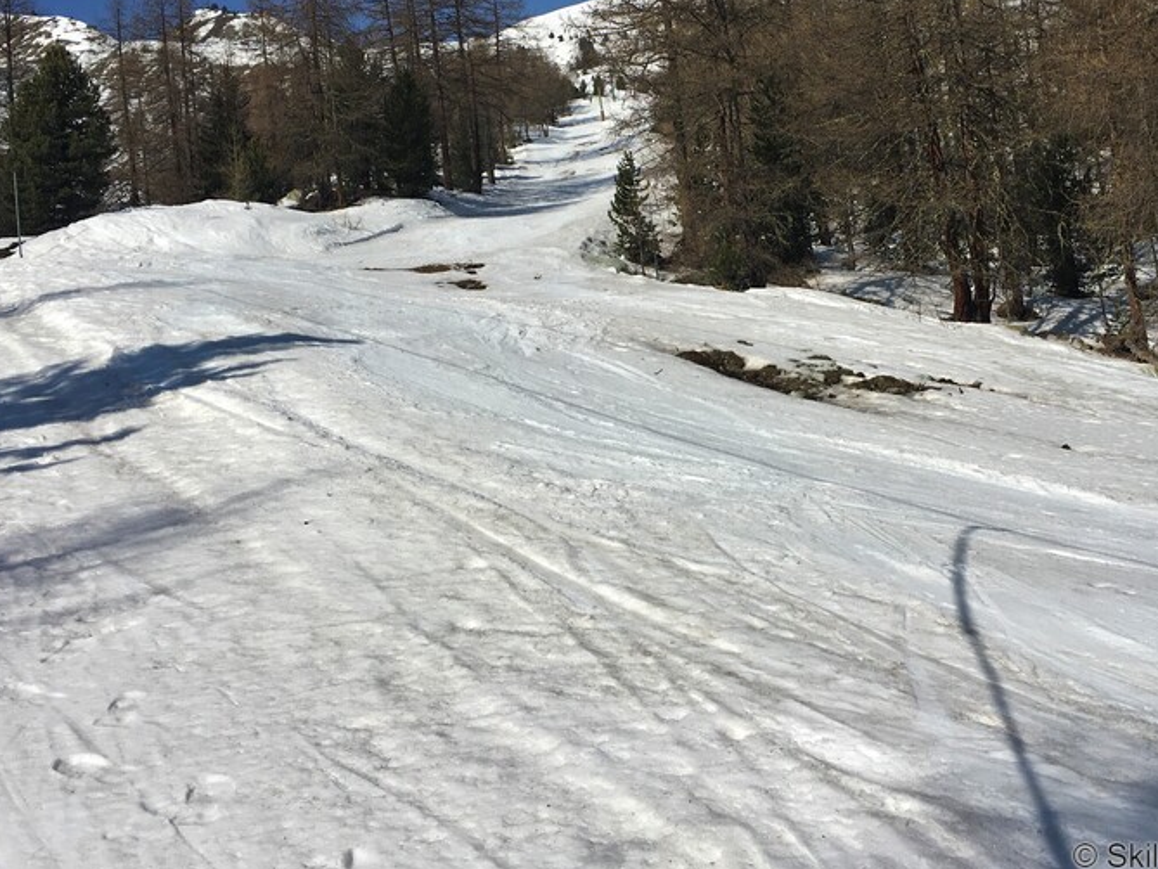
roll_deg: +5.5
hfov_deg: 47.7
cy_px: 300
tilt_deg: +8.0
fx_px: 1305
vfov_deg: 36.5
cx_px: 675
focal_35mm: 39
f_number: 2.2
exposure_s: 1/4274
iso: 25
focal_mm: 4.15
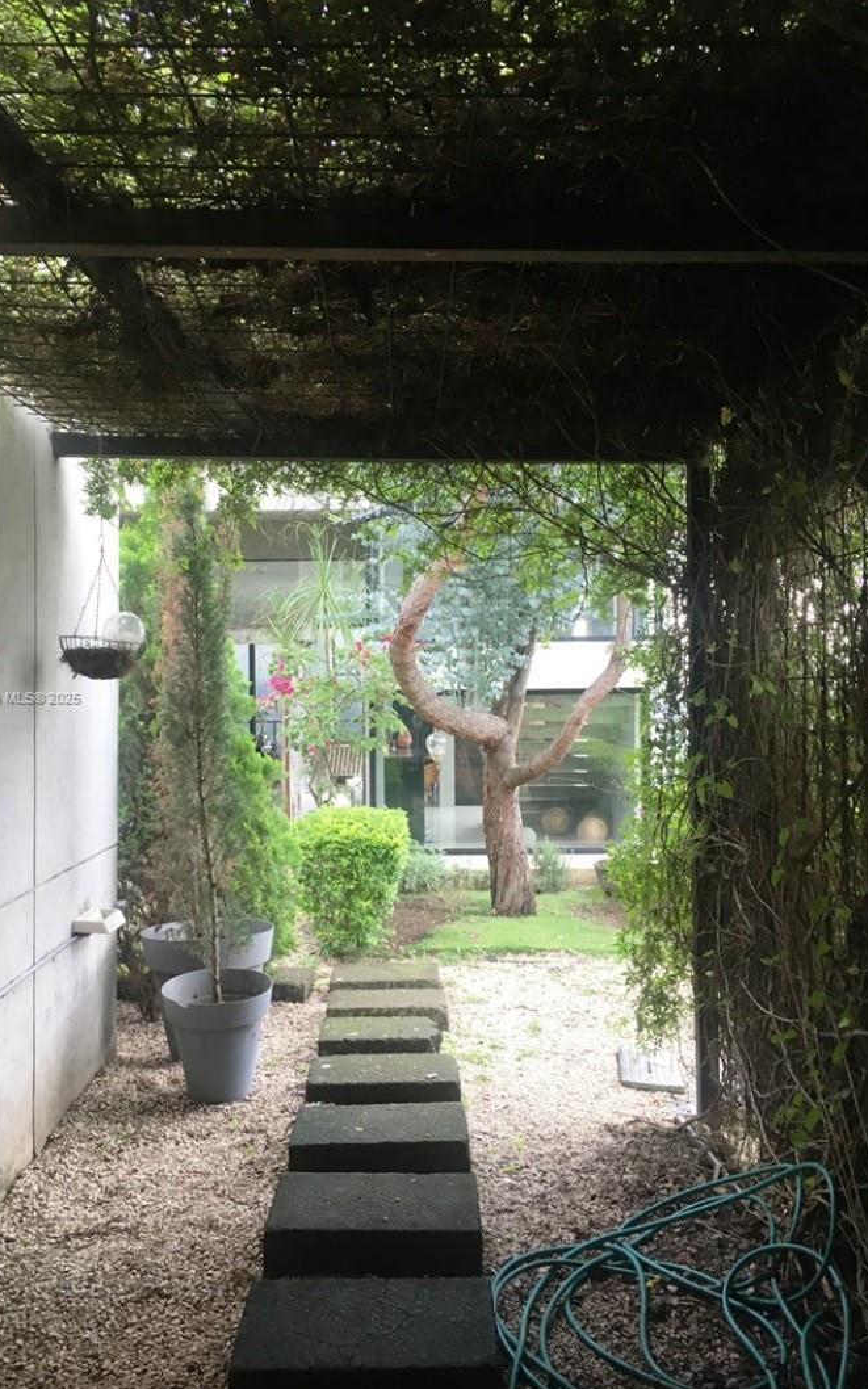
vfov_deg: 61.2
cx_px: 393
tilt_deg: -0.5
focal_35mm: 31
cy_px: 699
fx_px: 1174
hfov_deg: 40.5
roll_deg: +0.2
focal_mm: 4.15
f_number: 2.2
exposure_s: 1/30
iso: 50
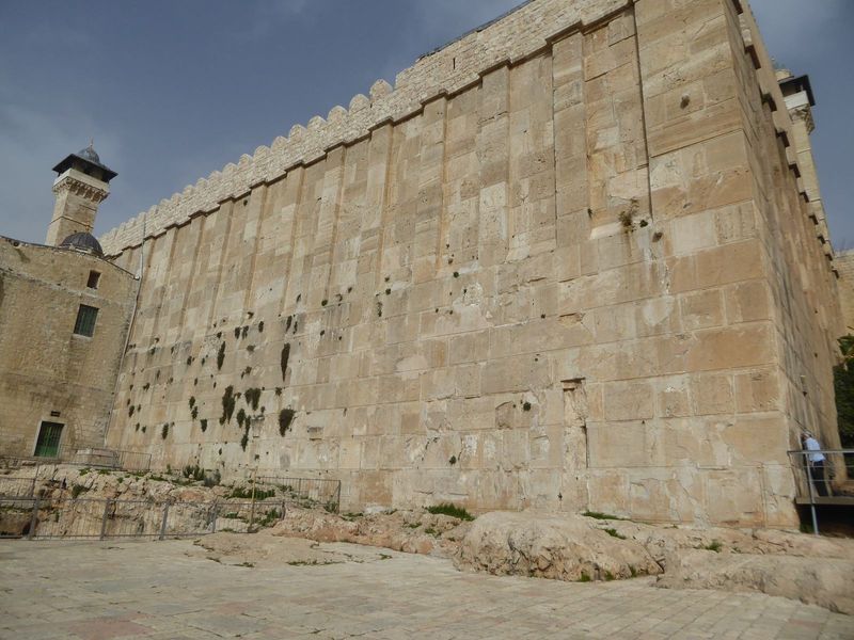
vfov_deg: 54.9
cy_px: 320
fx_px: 617
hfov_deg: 69.4
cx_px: 427
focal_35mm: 25
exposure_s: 1/1600
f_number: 3.5
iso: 80
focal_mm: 4.3
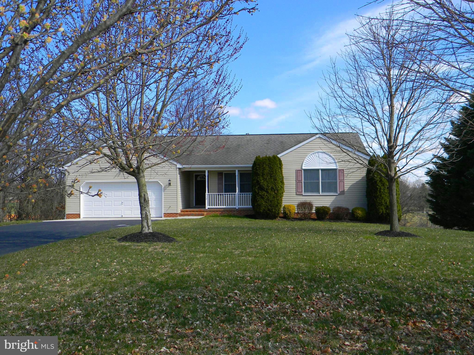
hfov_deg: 51.4
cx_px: 237
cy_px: 178
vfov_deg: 39.7
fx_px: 493
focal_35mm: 36
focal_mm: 6.4
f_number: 3.7
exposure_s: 1/693
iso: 112
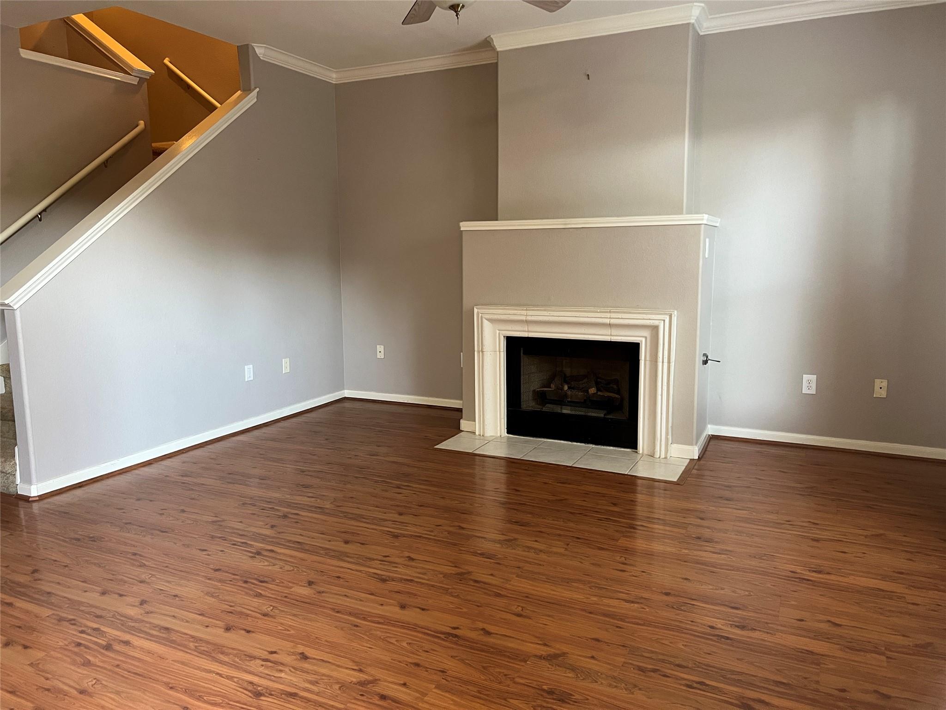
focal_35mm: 26
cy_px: 355
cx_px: 473
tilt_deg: -8.0
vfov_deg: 53.1
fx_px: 711
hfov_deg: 67.3
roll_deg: +0.4
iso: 250
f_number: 1.5
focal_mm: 5.7
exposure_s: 1/60
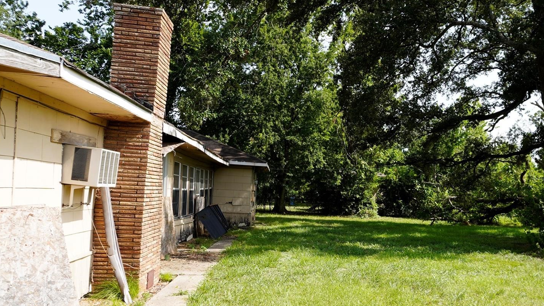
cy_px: 189
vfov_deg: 32.7
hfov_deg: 53.5
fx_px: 519
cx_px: 387
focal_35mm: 36
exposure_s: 1/250
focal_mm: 16
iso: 100
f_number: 5
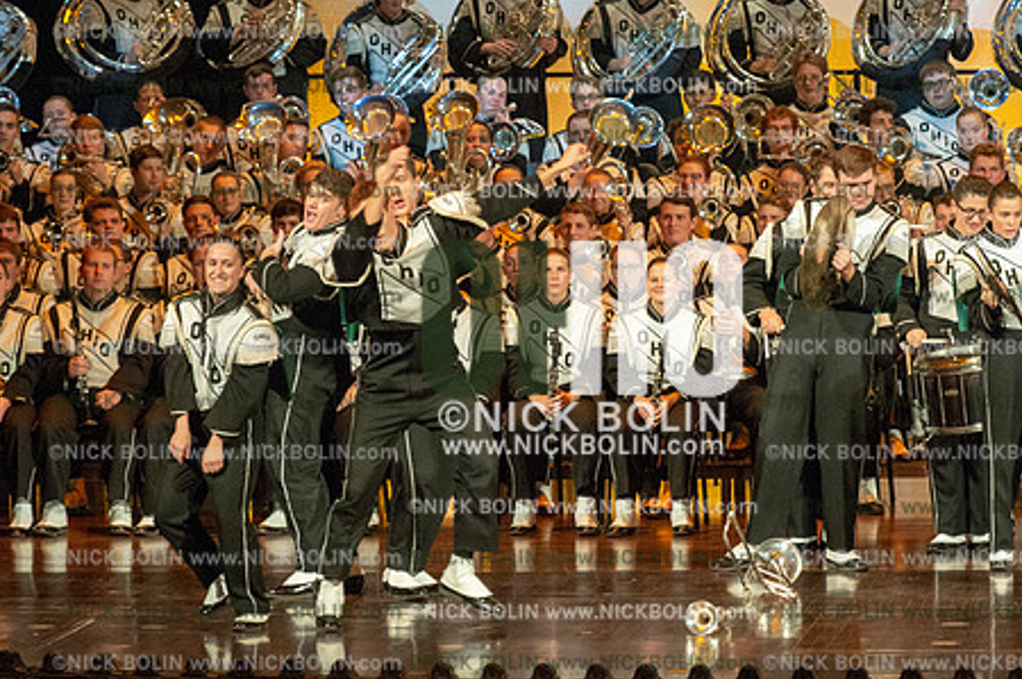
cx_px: 581
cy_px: 347
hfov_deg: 8.0
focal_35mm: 258
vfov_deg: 5.3
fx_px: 7316
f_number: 5.6
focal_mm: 200
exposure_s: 1/320
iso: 8000
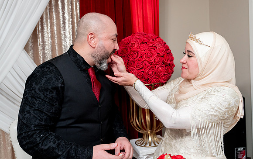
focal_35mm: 35
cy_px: 68
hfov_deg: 54.8
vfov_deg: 36.0
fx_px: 244
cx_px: 116
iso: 1600
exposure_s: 1/160
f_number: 2.8
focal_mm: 32
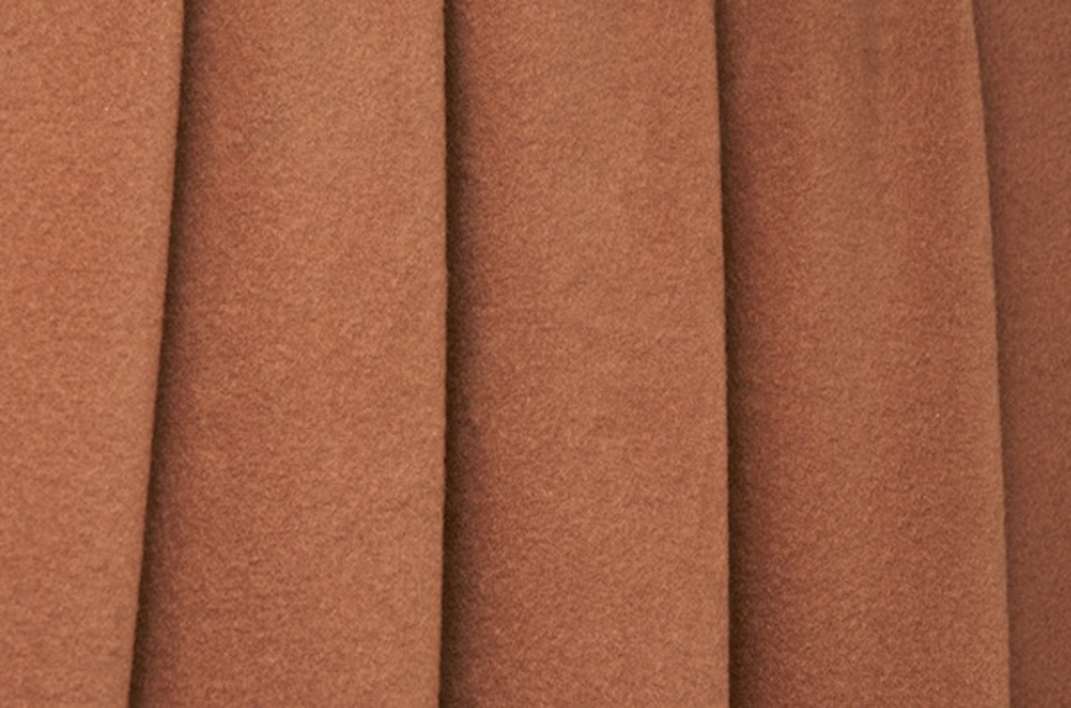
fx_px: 4986
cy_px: 354
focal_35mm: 168
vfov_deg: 8.1
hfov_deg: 12.3
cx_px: 536
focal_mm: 112
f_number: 14
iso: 800
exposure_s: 1/800
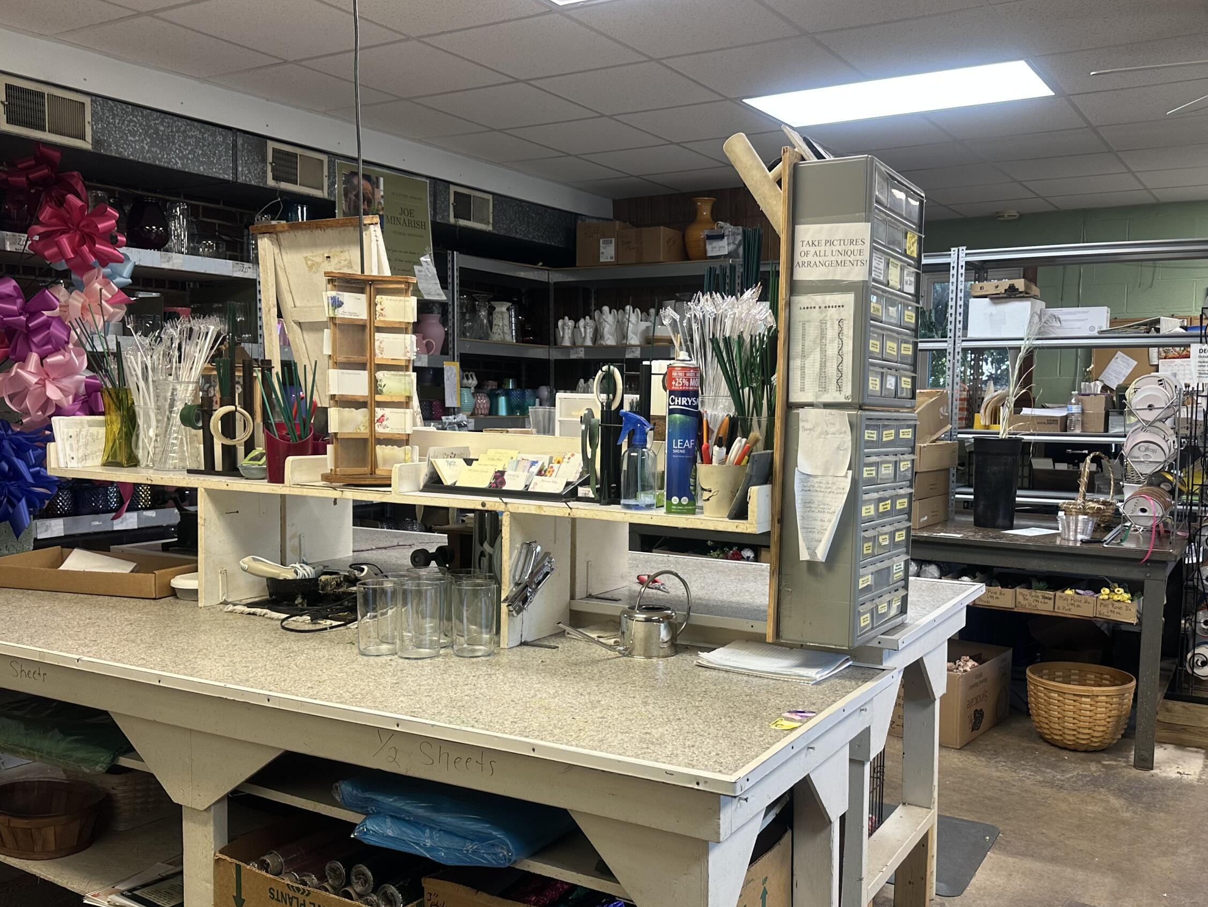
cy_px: 499
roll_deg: -0.7
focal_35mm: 32
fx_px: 1117
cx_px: 667
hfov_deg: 56.7
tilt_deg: -4.7
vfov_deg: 44.1
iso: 125
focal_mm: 6.86
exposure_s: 1/60
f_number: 1.78
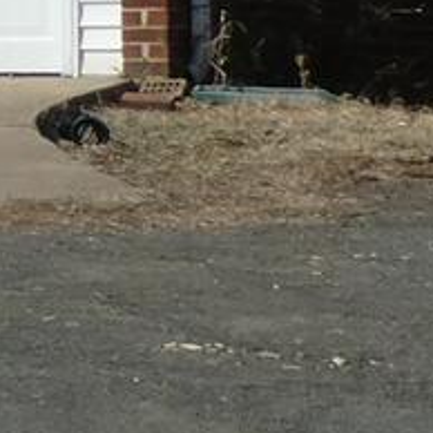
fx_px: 6609
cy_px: -623
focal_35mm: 467
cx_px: -1732
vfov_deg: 3.7
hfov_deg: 3.5
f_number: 4.5
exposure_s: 1/1000
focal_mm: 9
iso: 80
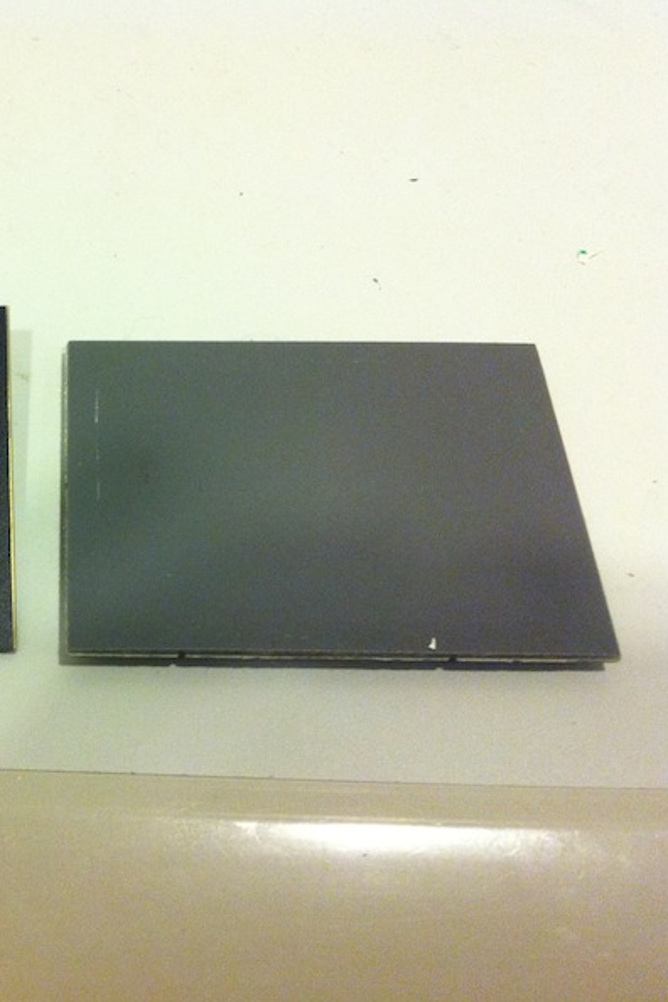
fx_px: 1364
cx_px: 27
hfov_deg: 26.3
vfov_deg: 40.3
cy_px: 501
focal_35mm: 49
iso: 250
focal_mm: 3.85
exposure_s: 1/15
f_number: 2.8
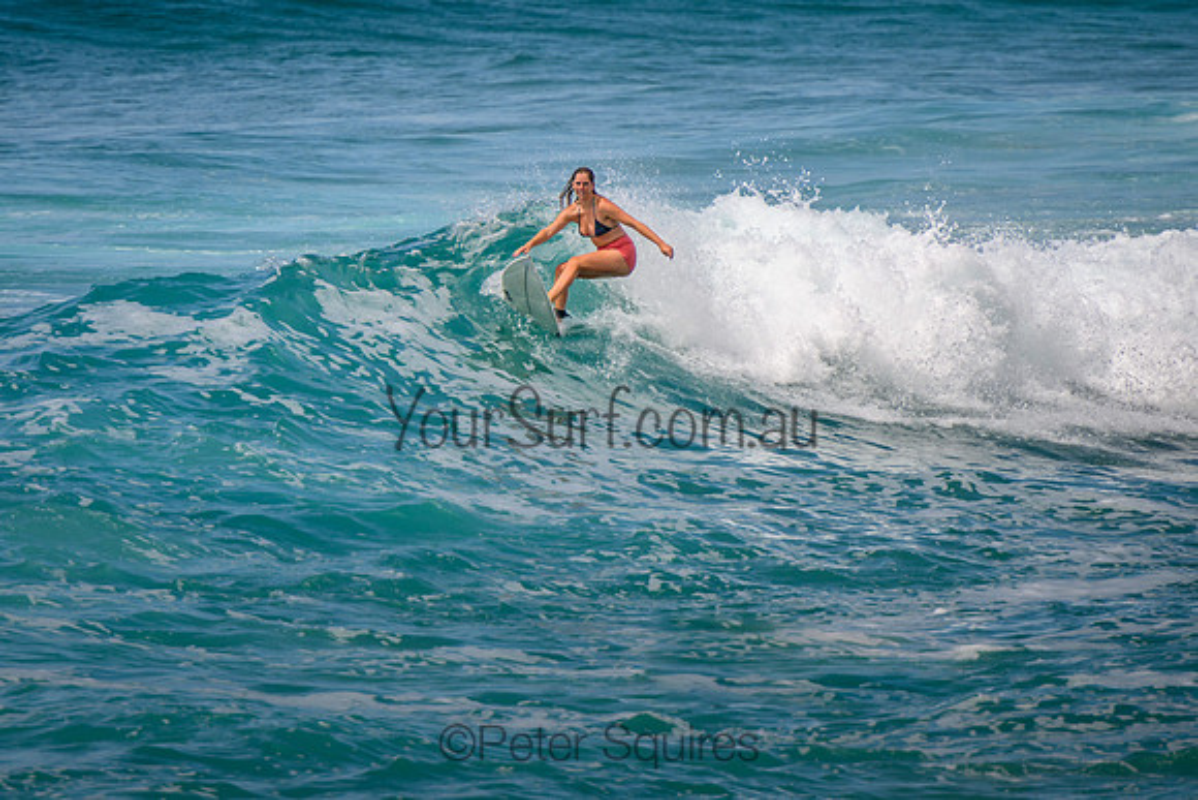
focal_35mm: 549
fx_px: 18284
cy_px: 406
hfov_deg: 3.8
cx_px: 421
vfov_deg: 2.5
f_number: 5.6
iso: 220
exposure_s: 1/2000
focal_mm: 400
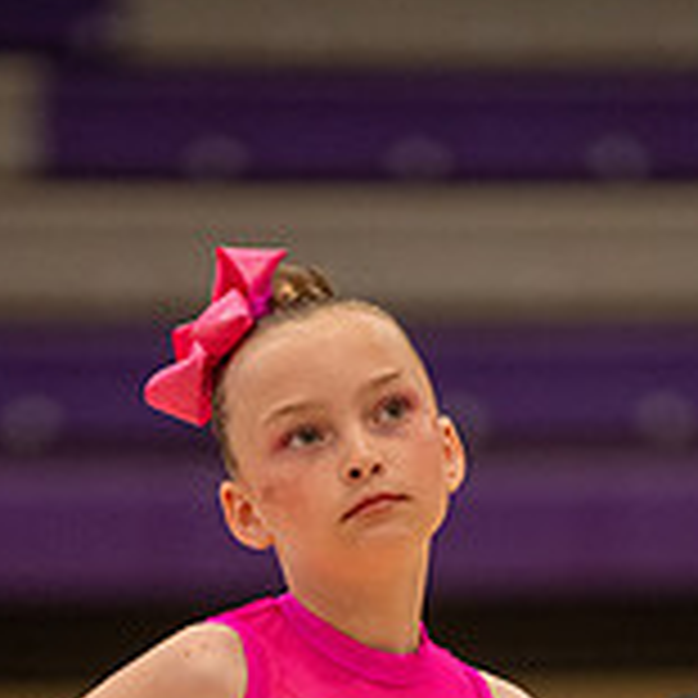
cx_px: 396
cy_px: 950
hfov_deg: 3.5
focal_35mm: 494
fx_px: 11270
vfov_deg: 3.5
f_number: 2.8
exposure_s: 1/640
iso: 3200
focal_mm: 200
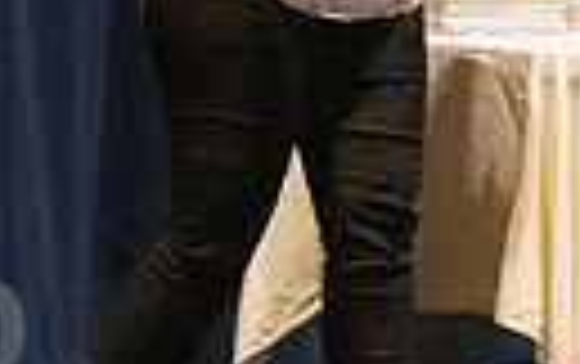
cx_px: 411
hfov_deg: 2.9
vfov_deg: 1.8
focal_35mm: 716
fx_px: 11333
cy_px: -112
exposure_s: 1/250
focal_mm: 135
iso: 8000
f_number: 4.5
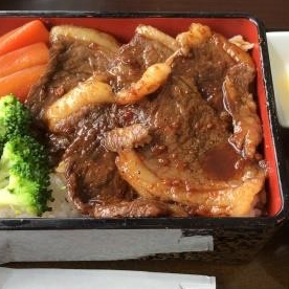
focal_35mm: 43
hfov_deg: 39.0
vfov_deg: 39.2
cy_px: 152
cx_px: 174
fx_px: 406
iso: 50
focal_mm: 4.12
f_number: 2.2
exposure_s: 1/60
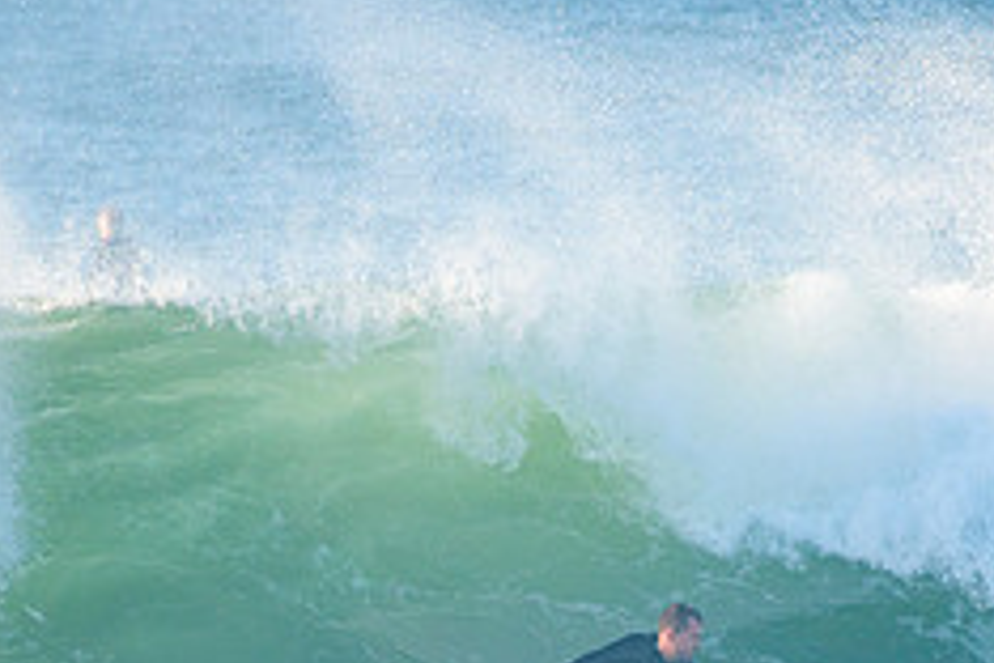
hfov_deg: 1.7
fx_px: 34152
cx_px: 497
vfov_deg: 1.1
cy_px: 712
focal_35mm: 1237
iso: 450
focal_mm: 500
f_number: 5.6
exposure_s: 1/1600
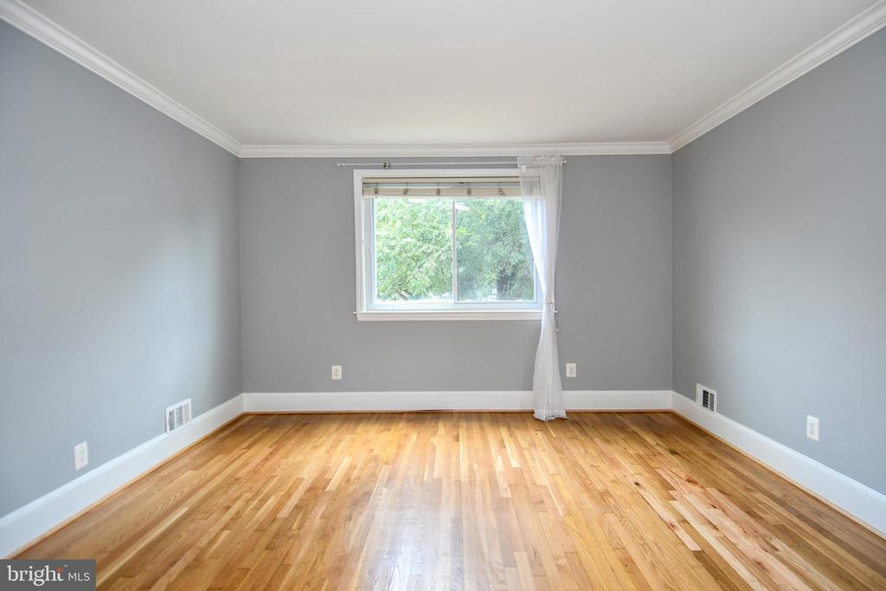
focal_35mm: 18
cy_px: 296
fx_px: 443
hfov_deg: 90.0
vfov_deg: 67.4
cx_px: 443
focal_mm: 12
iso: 220
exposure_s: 1/60
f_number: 4
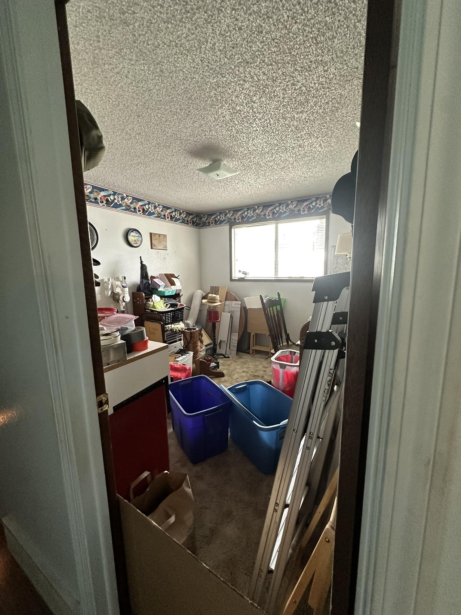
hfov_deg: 85.7
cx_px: 230
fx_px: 249
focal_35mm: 14
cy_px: 308
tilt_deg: -10.3
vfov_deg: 102.1
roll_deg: +0.8
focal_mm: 2.22
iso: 320
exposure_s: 1/60
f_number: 2.2
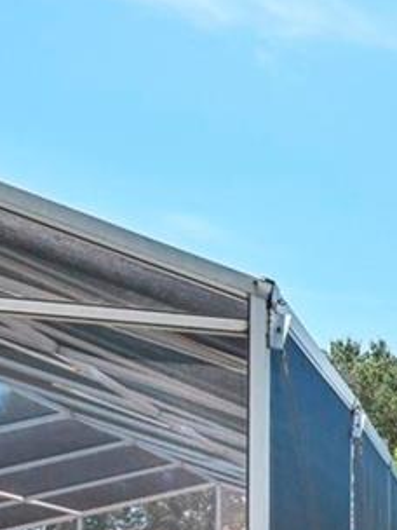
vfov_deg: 23.1
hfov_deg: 14.3
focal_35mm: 76
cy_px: 671
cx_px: 905
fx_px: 1162
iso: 400
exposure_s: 1/500
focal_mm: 15
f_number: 8
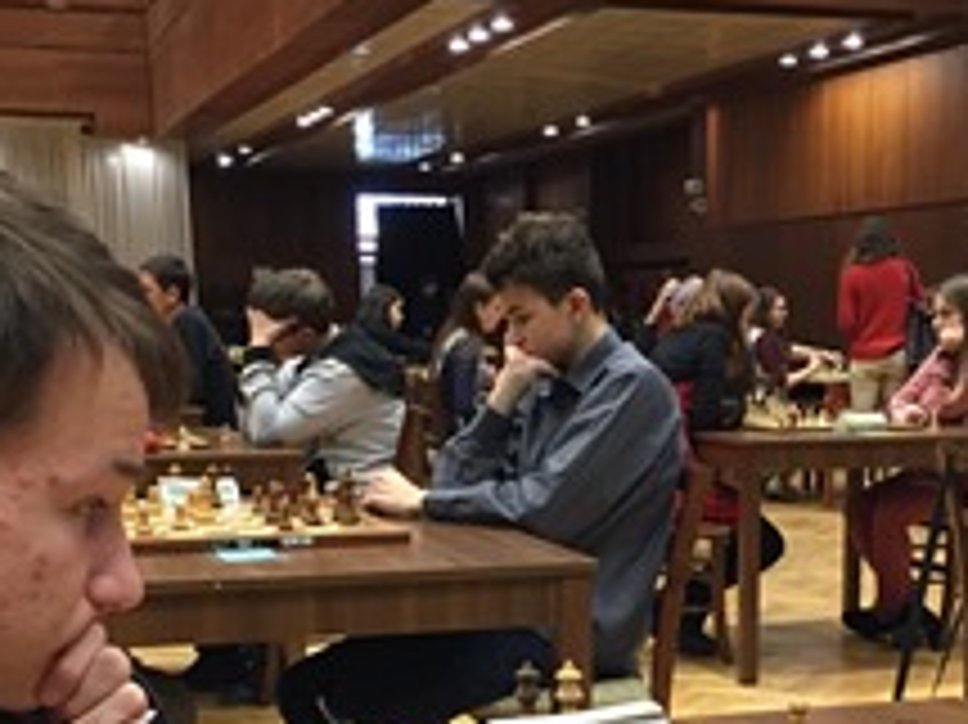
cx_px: 606
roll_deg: +1.3
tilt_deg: -11.9
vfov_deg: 22.5
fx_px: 1761
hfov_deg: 30.6
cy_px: 702
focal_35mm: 63
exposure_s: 1/33
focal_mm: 4.15
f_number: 2.2
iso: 250
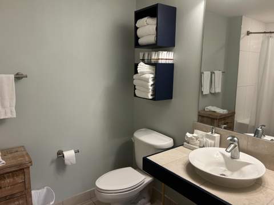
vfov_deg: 53.0
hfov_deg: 67.4
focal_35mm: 26
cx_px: 137
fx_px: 206
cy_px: 102
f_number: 1.5
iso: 125
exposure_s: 1/95
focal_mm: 5.7
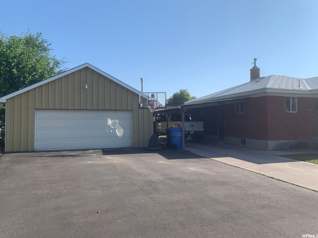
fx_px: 239
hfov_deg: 67.3
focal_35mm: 26
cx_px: 159
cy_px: 119
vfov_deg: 53.1
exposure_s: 1/2257
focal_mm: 4.25
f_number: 1.8
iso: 25
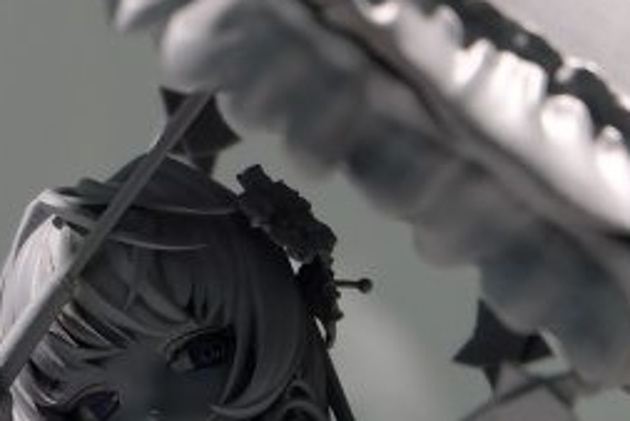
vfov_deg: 5.8
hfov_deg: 8.7
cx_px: 147
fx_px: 4150
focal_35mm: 237
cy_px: 529
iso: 640
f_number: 5.6
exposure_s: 1/125
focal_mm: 50
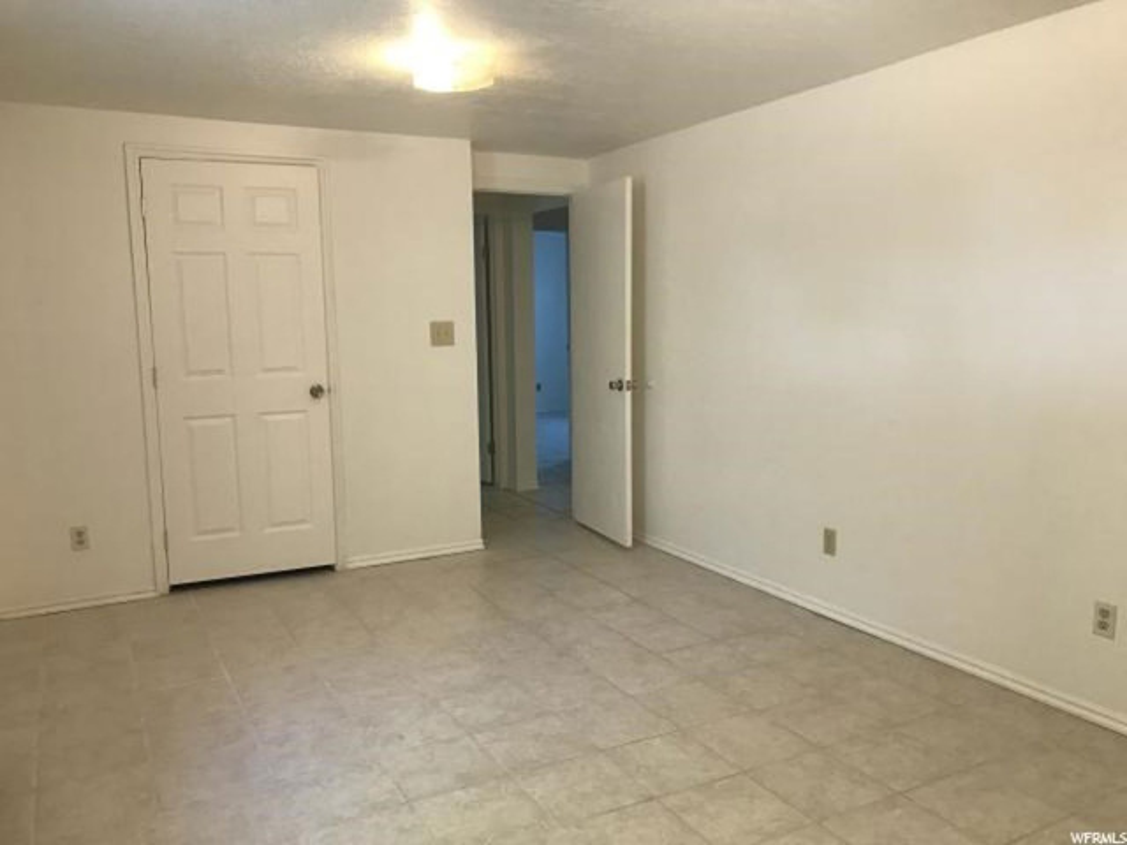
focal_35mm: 28
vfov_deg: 49.7
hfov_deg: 63.4
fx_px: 912
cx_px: 564
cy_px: 422
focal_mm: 3.99
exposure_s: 1/30
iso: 32
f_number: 1.8
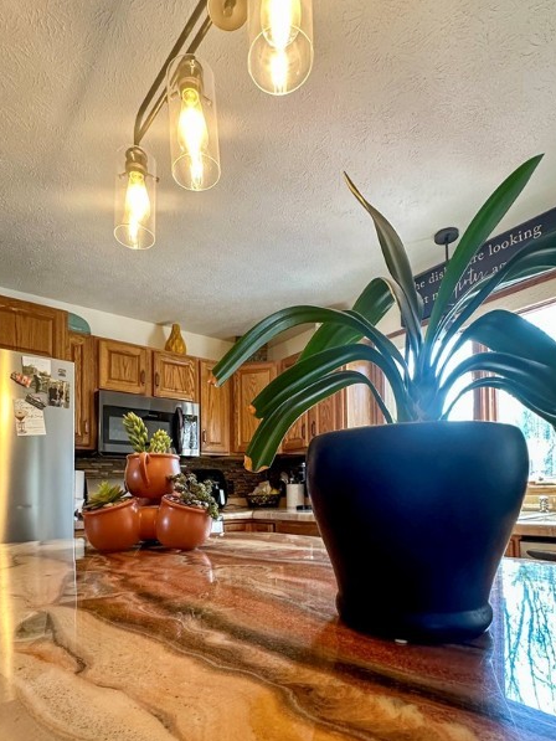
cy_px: 429
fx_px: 385
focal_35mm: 18
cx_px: 272
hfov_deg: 71.6
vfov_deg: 87.0
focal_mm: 2.22
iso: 320
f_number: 2.2
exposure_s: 1/60
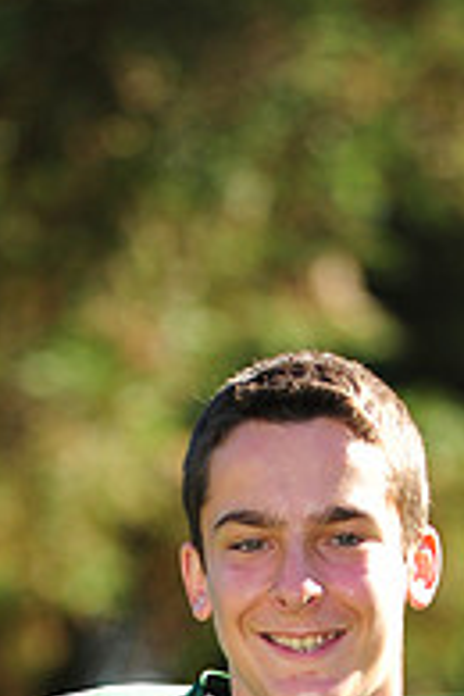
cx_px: 243
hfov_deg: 2.3
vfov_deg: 3.5
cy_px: 932
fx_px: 11483
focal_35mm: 594
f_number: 4.5
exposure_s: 1/800
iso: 400
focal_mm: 200
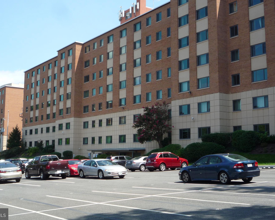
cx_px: 130
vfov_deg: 30.8
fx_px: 399
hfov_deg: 38.0
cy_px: 101
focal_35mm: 49
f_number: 4.5
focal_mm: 7.5
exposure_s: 1/320
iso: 100
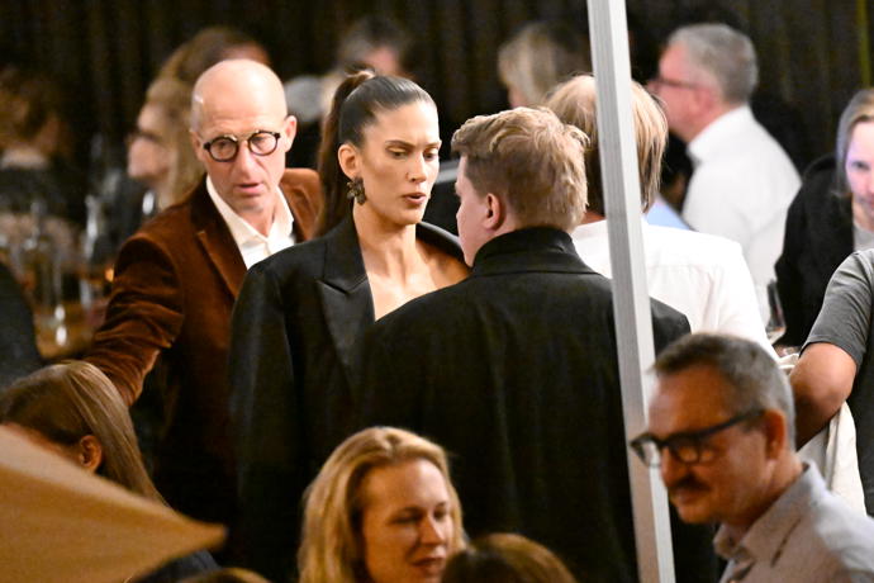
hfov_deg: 7.9
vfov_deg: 5.2
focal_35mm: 262
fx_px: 6360
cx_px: 437
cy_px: 292
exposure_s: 1/640
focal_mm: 175
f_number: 2.8
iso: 40000
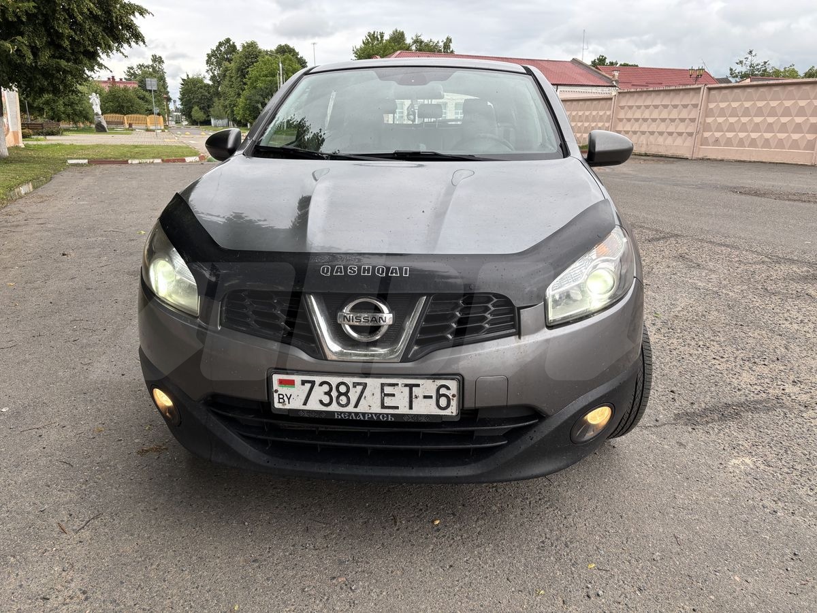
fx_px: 614
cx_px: 408
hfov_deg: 67.3
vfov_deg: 53.1
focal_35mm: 26
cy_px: 306
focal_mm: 5.96
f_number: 1.6
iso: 50
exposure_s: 1/641
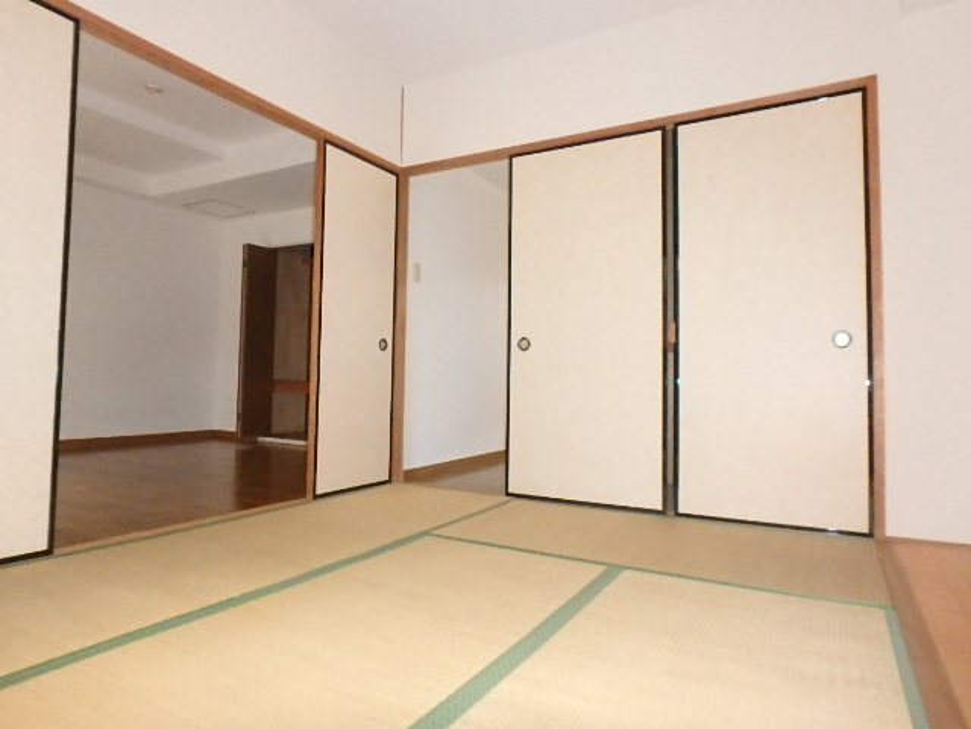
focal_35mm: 21
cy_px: 364
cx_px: 486
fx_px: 589
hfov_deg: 79.0
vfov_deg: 63.4
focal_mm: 3.7
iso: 1600
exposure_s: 1/30
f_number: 3.5
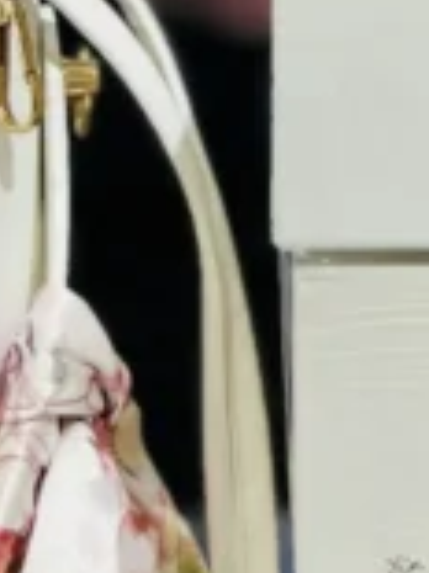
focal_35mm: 134
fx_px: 2217
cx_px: 329
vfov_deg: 13.4
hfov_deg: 11.0
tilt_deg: -0.9
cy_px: -407
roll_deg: +1.0
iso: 50
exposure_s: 1/313
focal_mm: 5.7
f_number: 1.5
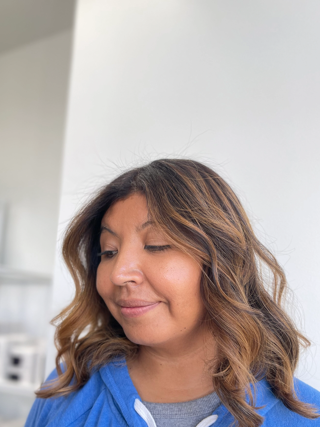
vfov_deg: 59.7
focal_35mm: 30
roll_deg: -3.2
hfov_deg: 46.8
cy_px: 246
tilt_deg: +10.1
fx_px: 370
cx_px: 148
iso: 40
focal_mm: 5.1
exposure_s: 1/120
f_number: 1.6
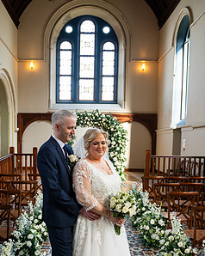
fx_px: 258
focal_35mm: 34
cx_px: 79
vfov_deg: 51.9
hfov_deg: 43.0
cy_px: 169
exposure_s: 1/160
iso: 800
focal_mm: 24
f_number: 3.5
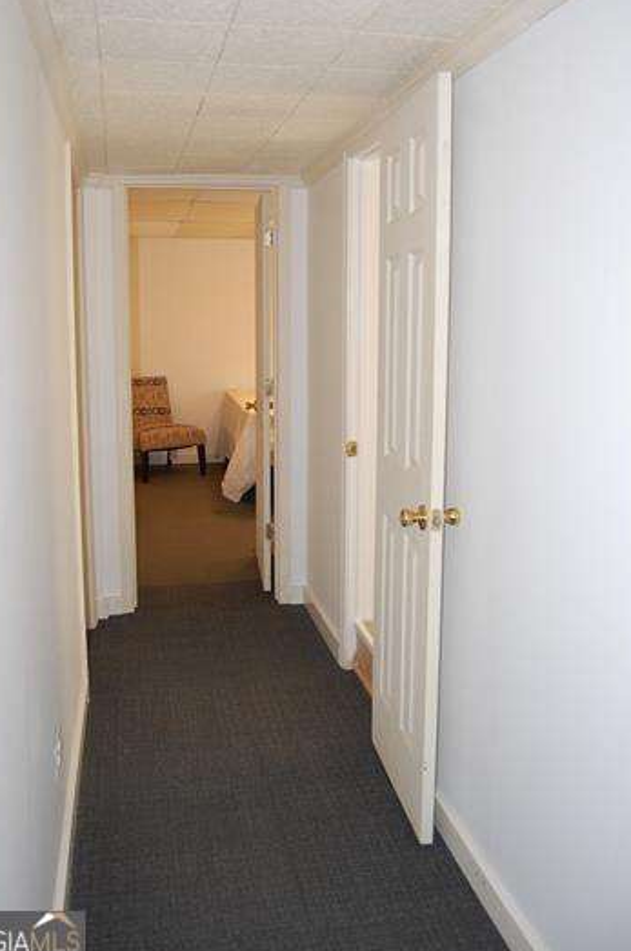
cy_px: 420
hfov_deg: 42.1
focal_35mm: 31
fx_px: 818
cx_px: 282
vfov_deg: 60.2
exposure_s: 1/60
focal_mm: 18
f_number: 3.5
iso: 400
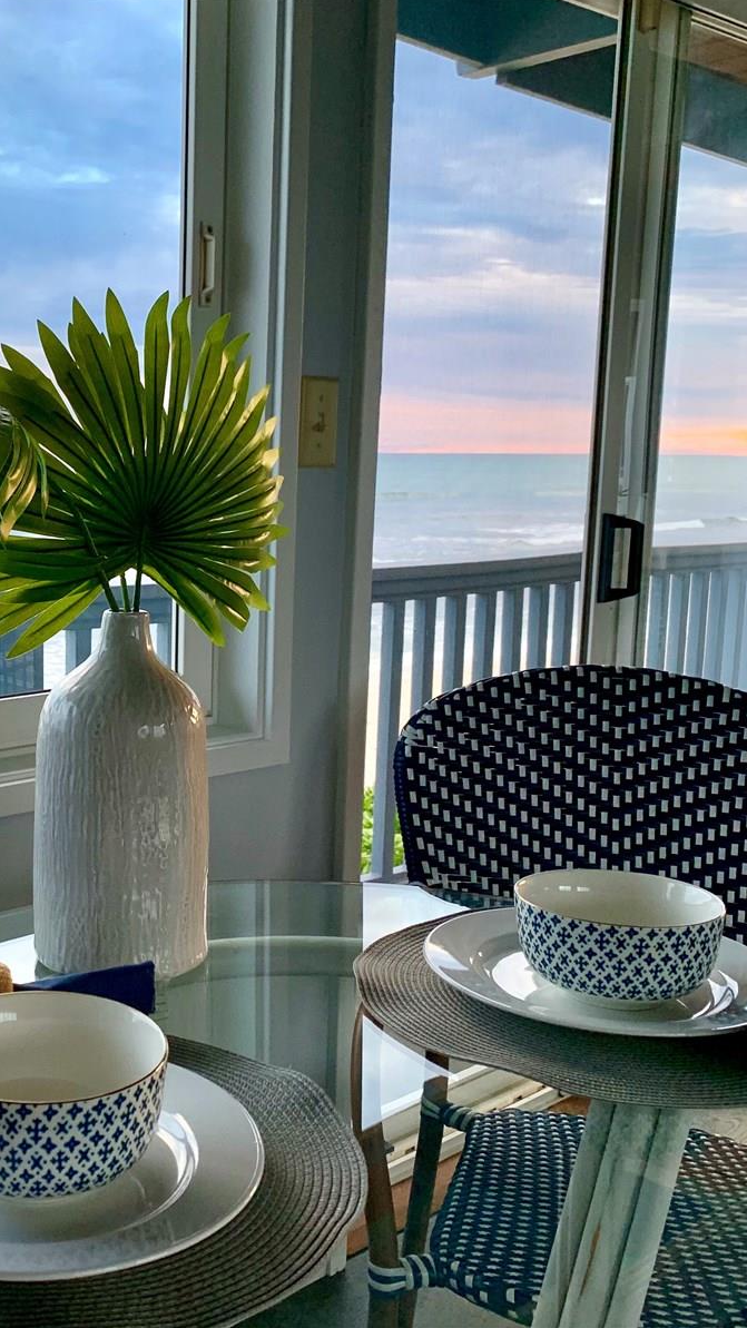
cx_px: 88
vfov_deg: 52.8
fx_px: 1338
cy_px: 661
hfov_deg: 30.0
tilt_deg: -8.6
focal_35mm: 38
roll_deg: -0.4
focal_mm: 4.25
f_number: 1.8
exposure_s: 1/82
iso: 100
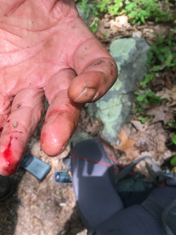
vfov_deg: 36.8
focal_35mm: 52
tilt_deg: -58.9
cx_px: 39
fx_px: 353
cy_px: 122
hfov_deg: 27.6
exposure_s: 1/120
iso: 25
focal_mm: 4.15
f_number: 2.2
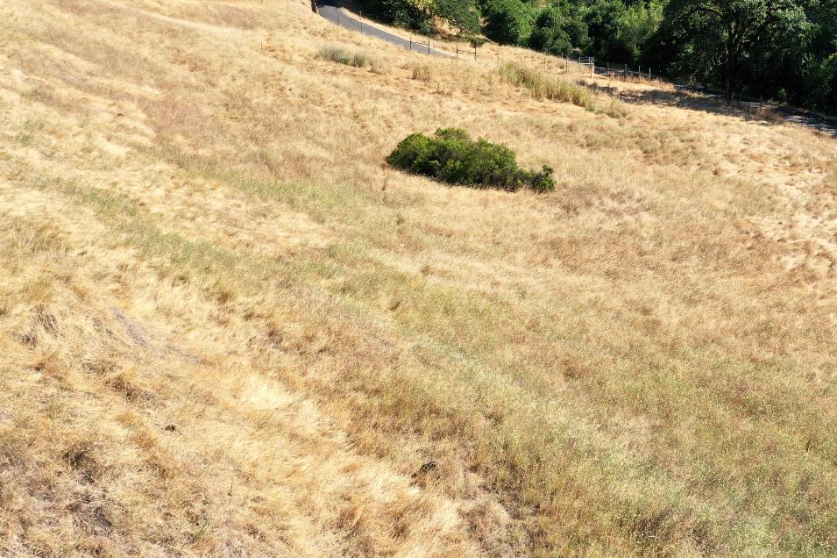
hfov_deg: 43.4
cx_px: 606
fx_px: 1023
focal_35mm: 44
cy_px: 244
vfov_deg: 30.5
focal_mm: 10.26
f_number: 6.3
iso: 100
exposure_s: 1/320
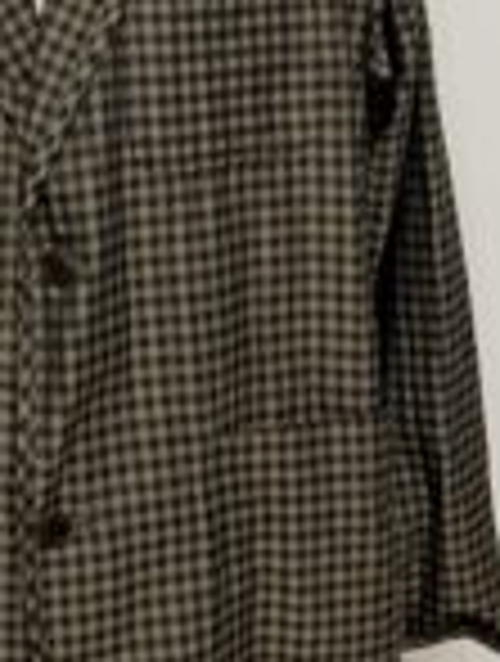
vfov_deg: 25.0
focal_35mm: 76
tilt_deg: -10.5
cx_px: 18
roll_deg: -0.3
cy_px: 99
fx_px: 1457
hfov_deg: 19.0
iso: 100
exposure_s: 1/50
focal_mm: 3.99
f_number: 1.8
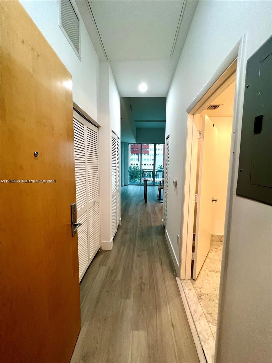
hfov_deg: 89.9
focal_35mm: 13
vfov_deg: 106.2
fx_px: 136
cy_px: 182
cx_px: 136
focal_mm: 1.57
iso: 200
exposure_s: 1/120
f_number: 1.8
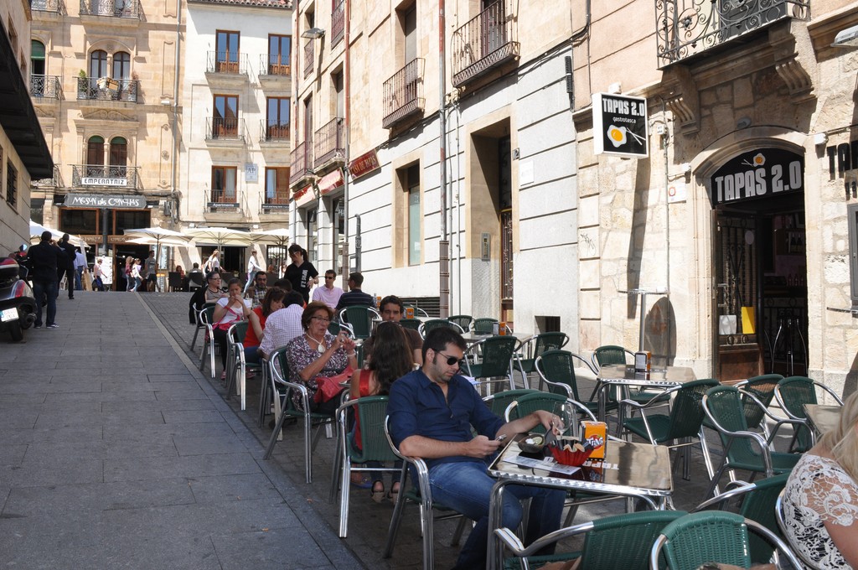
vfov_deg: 43.5
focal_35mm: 30
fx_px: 714
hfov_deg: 62.0
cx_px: 429
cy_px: 285
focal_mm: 20
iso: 400
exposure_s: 1/200
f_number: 7.1
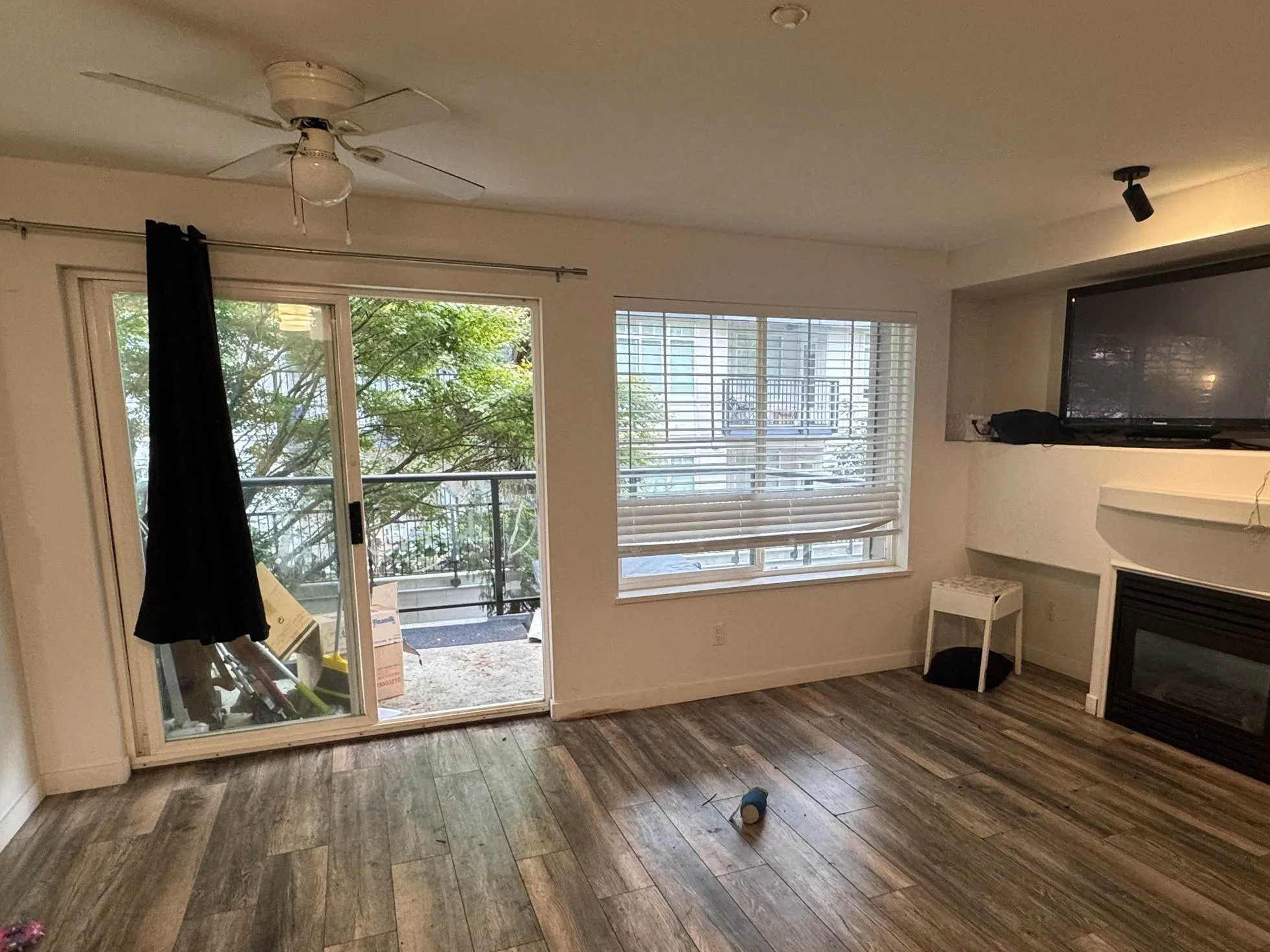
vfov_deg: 60.8
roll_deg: +0.9
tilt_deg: -9.1
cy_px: 549
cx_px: 706
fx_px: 807
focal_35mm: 22
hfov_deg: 76.1
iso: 200
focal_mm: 2.22
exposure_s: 1/60
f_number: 2.2
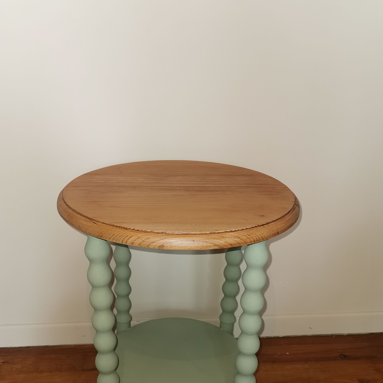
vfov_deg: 48.0
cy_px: 238
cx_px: 182
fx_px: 426
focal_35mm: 34
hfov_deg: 48.4
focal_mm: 5.56
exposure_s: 1/50
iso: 160
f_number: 1.6
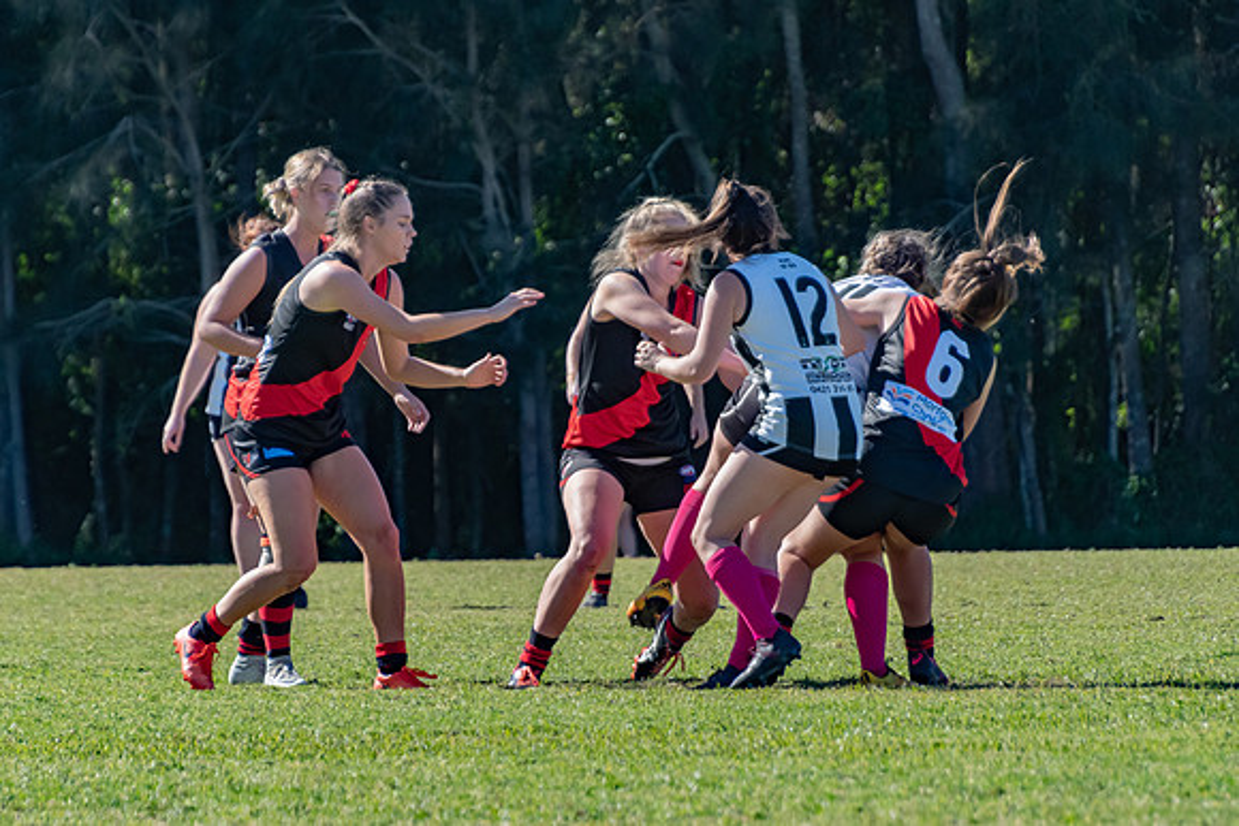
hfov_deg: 4.3
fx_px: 16332
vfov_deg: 2.9
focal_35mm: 474
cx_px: 571
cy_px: 445
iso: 800
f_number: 6.3
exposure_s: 1/2000
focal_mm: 270
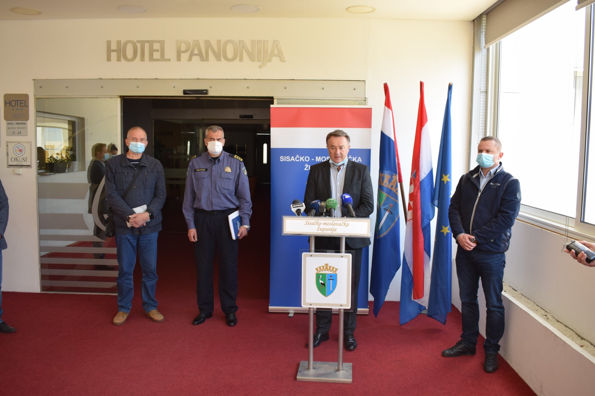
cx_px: 298
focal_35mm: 32
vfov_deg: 41.7
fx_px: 521
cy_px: 198
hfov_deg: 59.5
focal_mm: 21
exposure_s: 1/125
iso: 400
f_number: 5.6
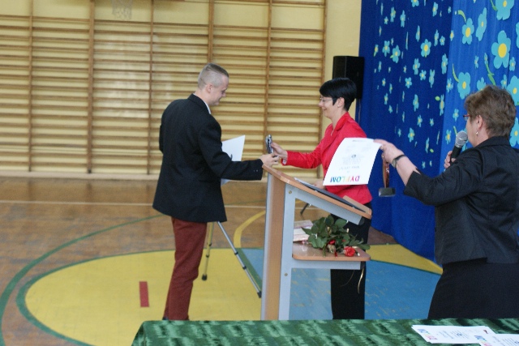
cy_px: 173
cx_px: 260
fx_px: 865
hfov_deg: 33.4
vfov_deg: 22.6
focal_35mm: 60
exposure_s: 1/60
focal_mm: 40
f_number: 5.6
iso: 400
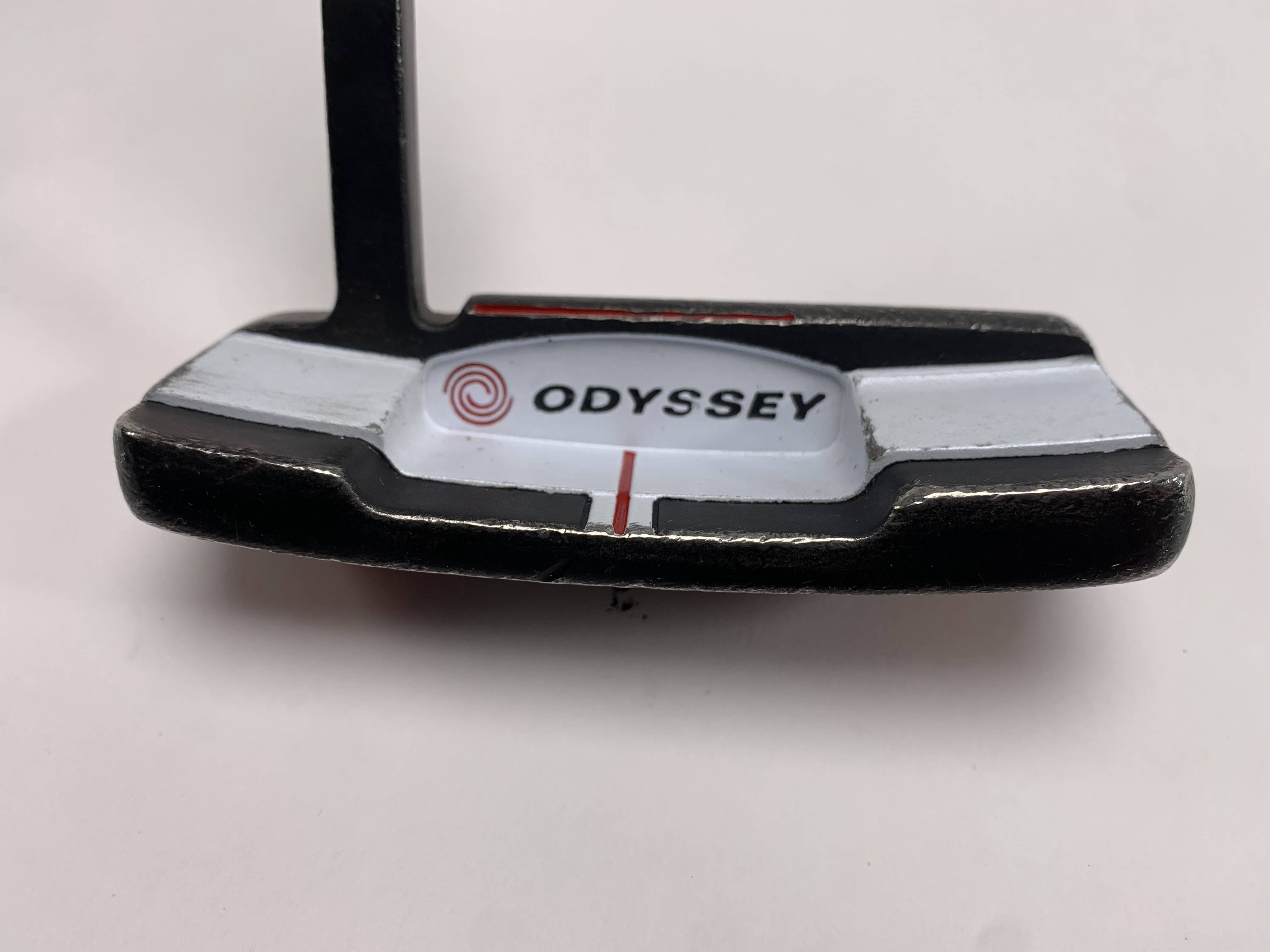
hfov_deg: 67.3
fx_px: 954
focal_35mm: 26
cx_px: 635
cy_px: 476
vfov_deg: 53.1
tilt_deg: -53.4
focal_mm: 4.25
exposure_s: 1/212
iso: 25
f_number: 1.8
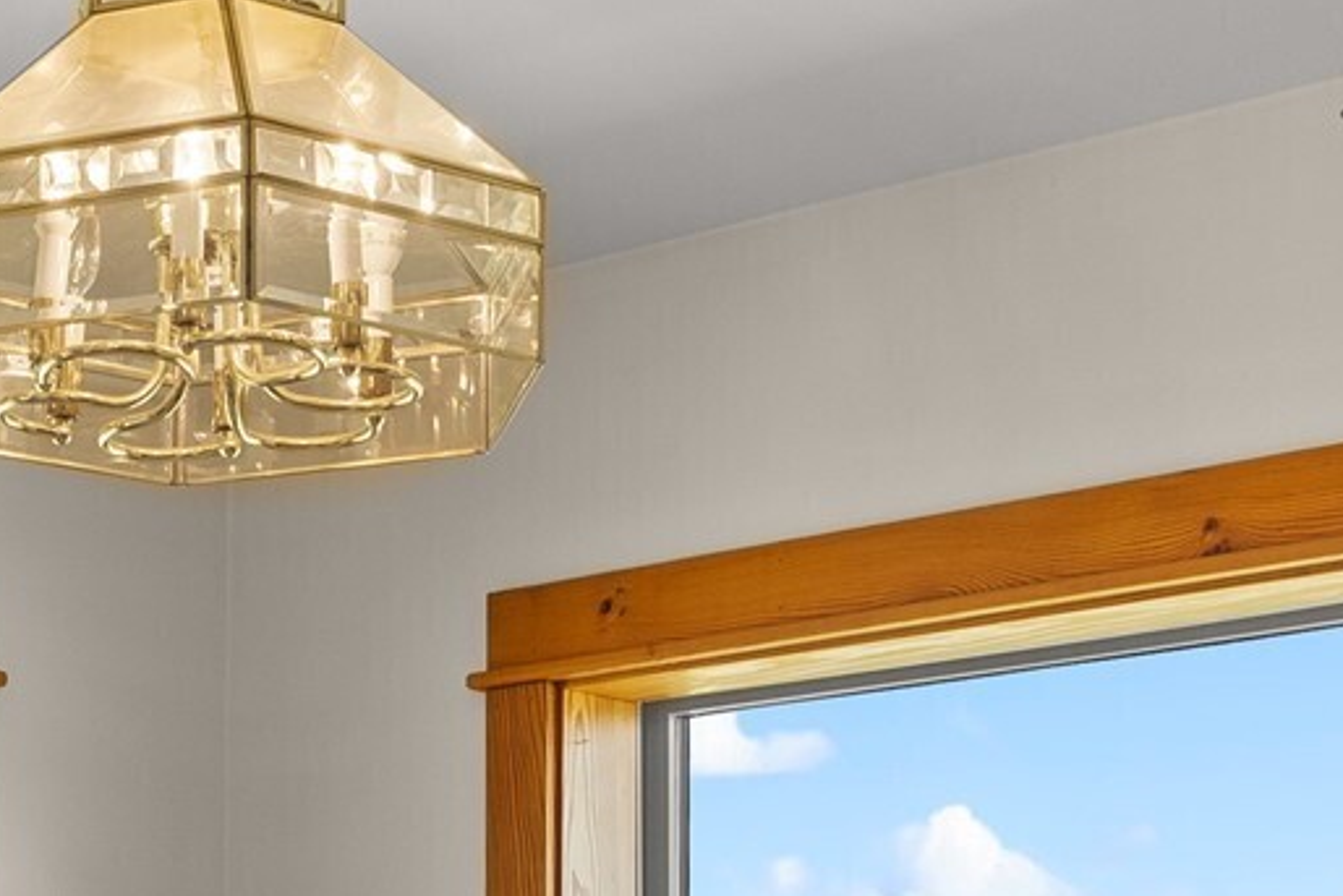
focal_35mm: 101
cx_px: 234
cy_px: 1301
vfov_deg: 13.0
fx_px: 3756
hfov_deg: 20.0
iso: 400
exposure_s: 1/50
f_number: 4
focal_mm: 30.5
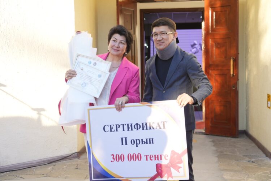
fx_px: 422
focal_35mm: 56
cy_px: 90
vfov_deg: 24.2
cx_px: 136
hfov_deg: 35.6
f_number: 5
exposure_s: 1/100
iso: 250
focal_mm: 56
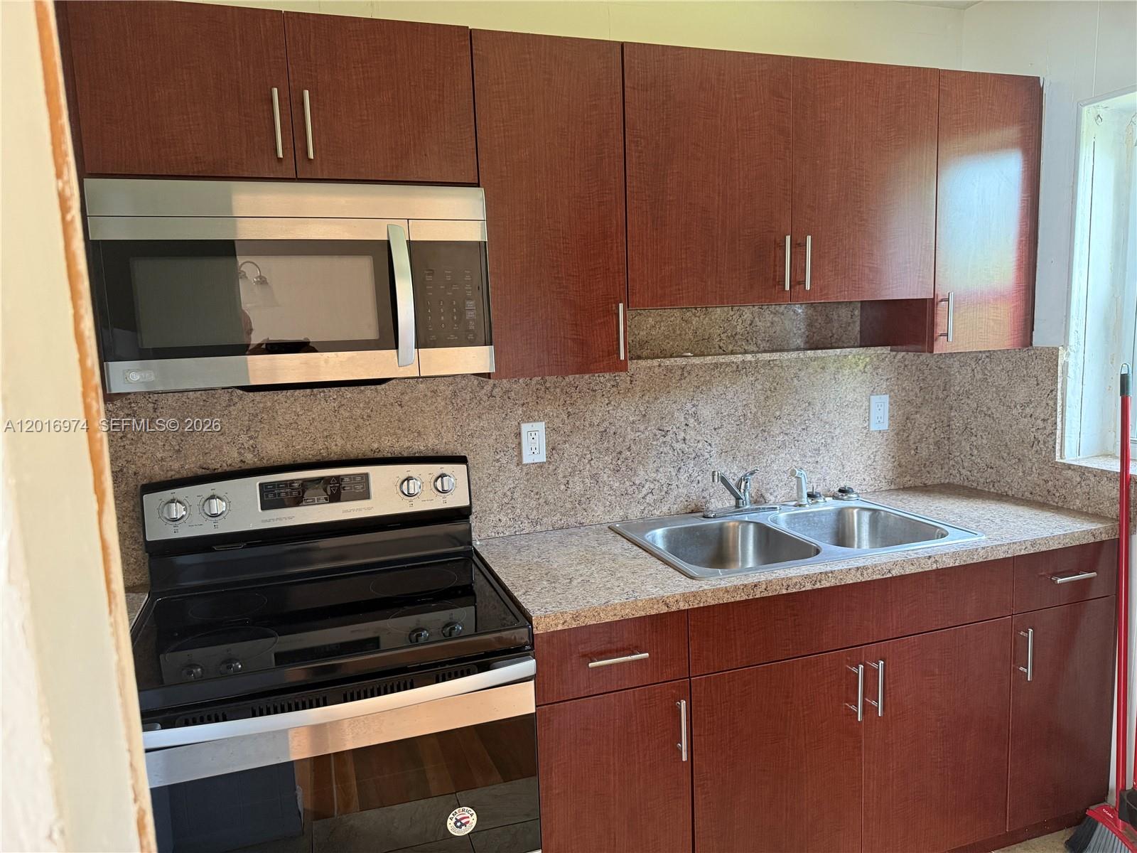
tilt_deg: -7.6
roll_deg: +1.9
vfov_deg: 56.8
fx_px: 788
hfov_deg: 71.6
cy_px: 426
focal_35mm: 24
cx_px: 568
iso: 320
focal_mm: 6.76
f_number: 1.78
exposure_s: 1/60
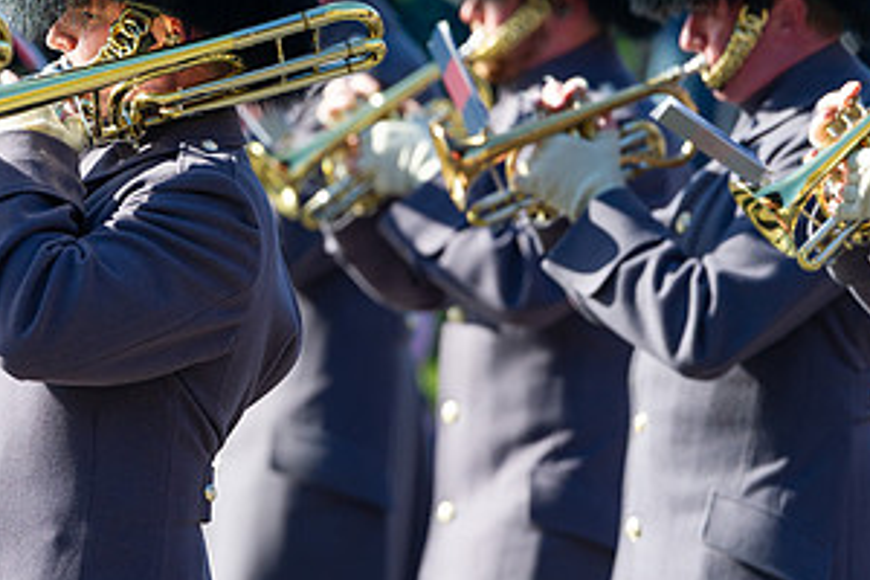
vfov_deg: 2.0
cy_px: 197
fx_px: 16819
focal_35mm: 696
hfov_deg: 3.0
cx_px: 61
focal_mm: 360
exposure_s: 1/400
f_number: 5.6
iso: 200
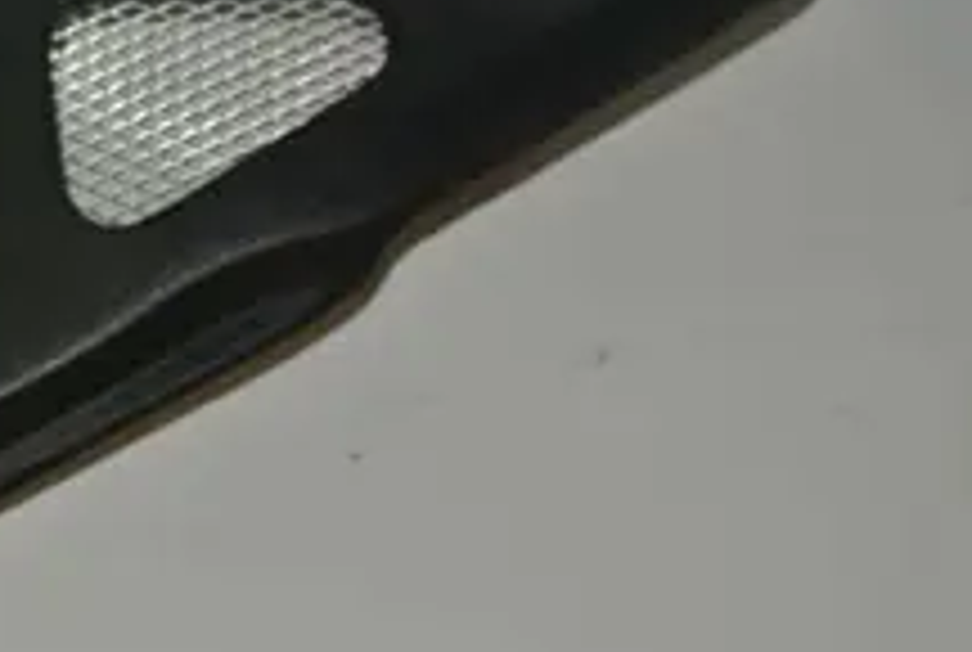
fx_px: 3166
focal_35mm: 117
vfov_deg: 11.8
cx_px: -153
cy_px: 306
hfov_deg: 16.8
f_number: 4.5
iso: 200
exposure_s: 1/60
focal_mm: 17.5
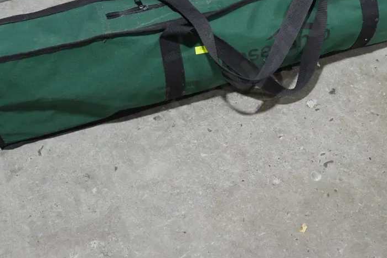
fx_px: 656
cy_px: 73
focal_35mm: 61
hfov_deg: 32.7
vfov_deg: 22.1
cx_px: 247
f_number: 4.5
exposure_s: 1/60
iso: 400
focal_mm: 20
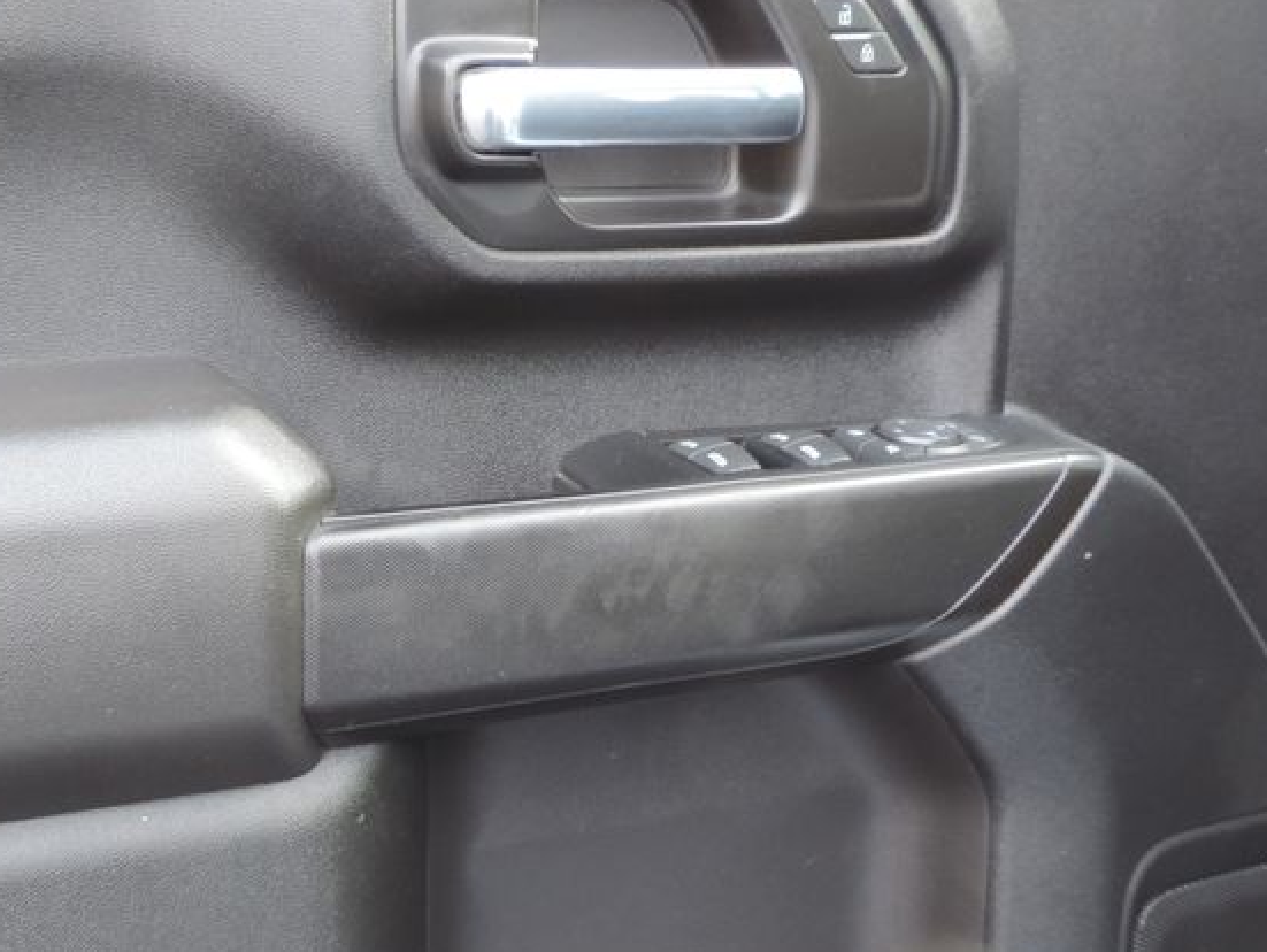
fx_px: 2381
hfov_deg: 29.4
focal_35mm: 65
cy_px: 648
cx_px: 338
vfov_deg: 22.5
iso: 110
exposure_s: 1/30
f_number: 3.1
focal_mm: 4.9
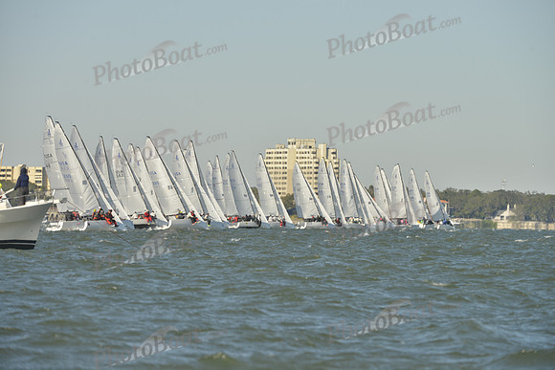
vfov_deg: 5.1
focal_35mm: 270
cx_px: 278
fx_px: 4163
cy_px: 185
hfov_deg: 7.6
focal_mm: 270
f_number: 8
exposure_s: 1/640
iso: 200
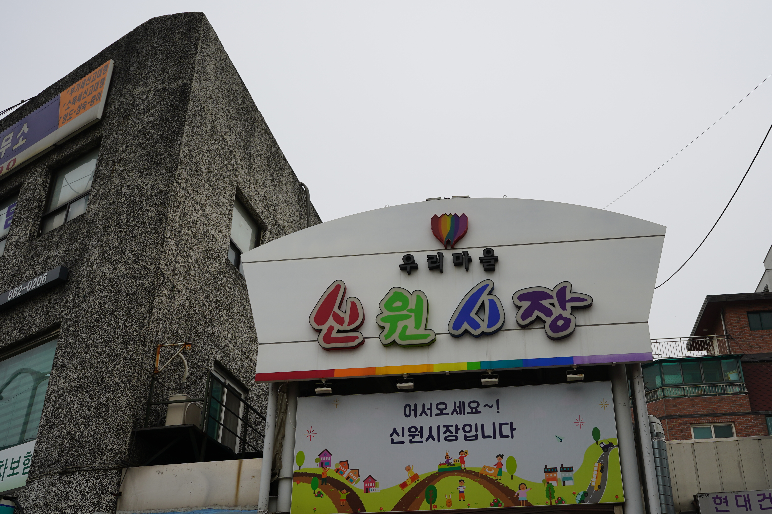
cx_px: 464
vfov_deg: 35.0
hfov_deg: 50.4
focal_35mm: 38
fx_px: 815
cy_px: 246
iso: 100
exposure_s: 1/200
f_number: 10
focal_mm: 31
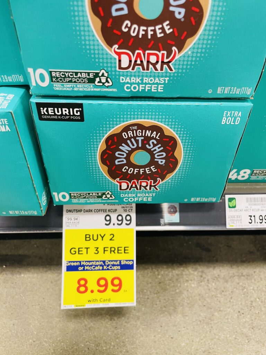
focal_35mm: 26
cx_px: 133
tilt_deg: -43.8
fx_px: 266
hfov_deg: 53.1
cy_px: 178
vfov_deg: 67.3
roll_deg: -2.2
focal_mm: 4.2
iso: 160
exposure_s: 1/60
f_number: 1.6
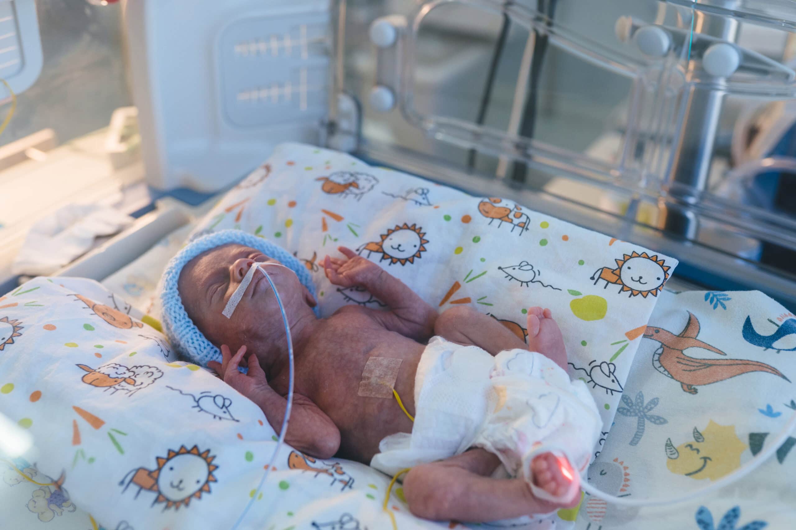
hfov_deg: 54.4
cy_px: 265
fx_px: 774
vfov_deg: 37.9
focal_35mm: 35
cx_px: 398
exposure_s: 1/400
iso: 800
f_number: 2.5
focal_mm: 35
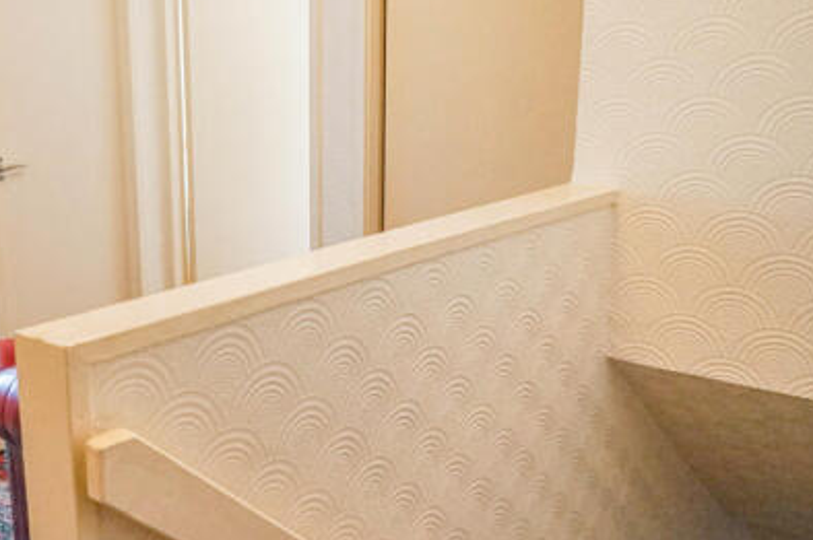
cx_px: 165
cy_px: 285
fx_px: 903
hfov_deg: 46.0
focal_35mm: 40
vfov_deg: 33.3
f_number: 4
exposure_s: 1/60
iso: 1000
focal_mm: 16
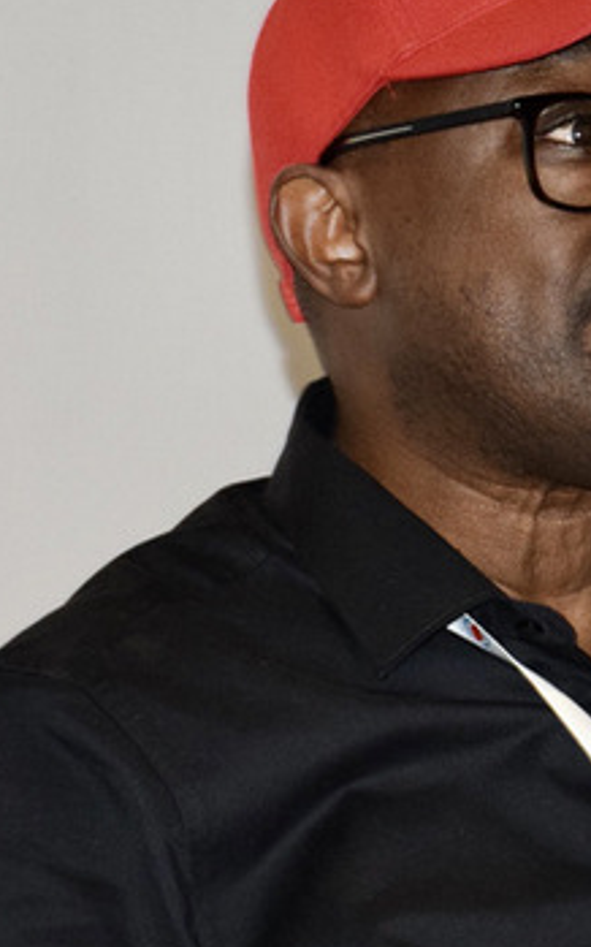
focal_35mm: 328
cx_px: 539
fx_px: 8468
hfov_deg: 4.0
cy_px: 653
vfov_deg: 6.4
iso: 1100
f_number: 5.3
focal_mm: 75
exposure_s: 1/60
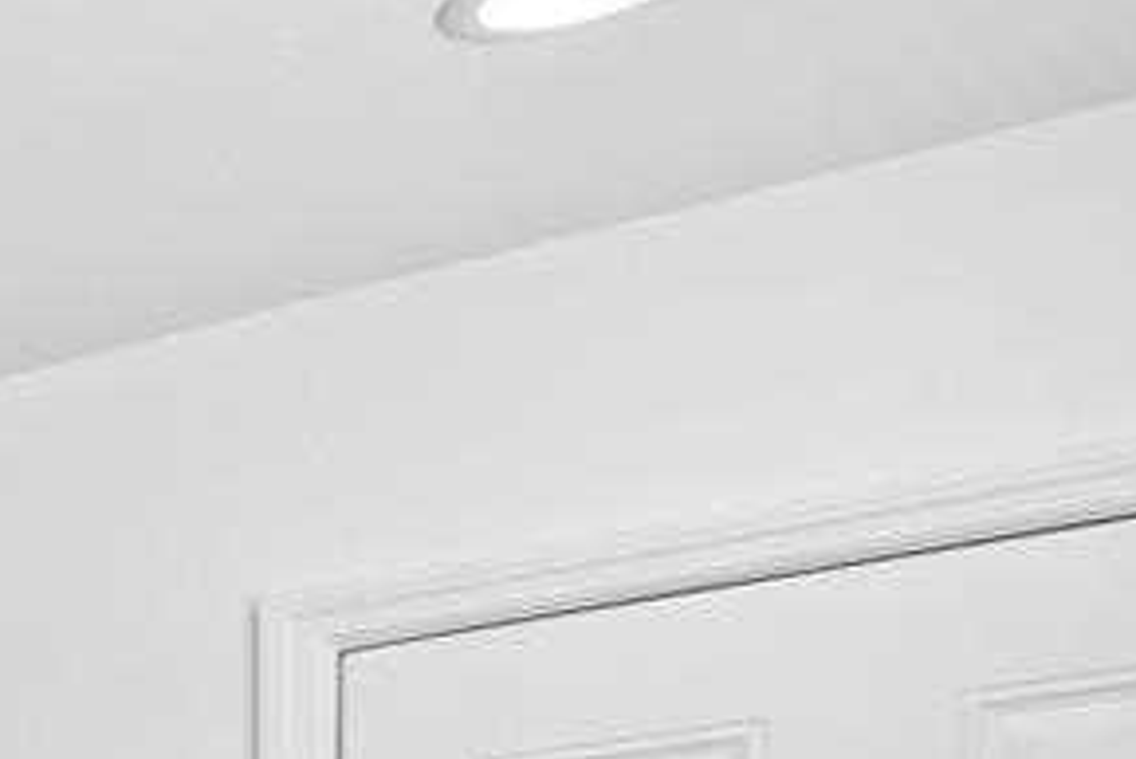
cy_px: 1428
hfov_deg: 14.2
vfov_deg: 14.3
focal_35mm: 83
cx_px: -1710
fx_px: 2620
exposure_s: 1
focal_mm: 10
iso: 100
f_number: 7.1
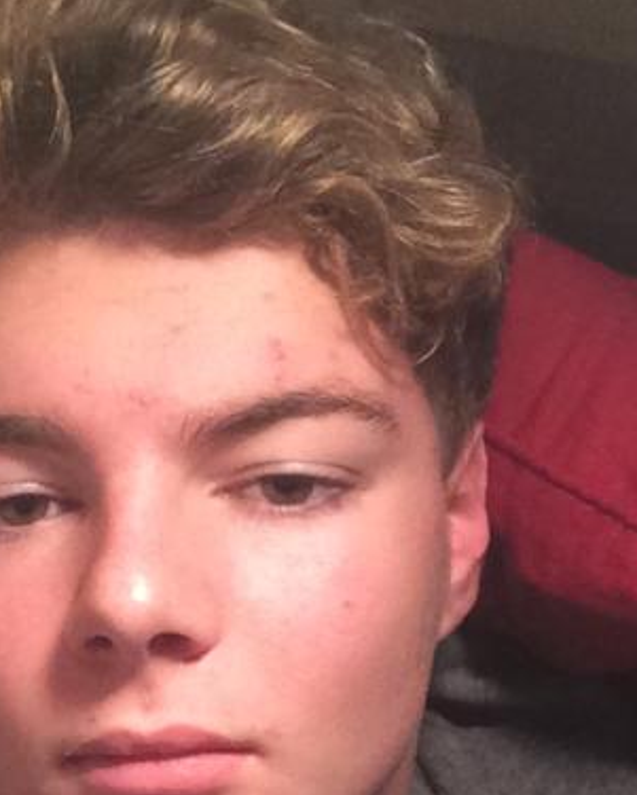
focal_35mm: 74
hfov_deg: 20.7
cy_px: 694
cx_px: 250
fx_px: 1743
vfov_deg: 25.0
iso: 320
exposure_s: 1/30
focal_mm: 2.15
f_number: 2.4
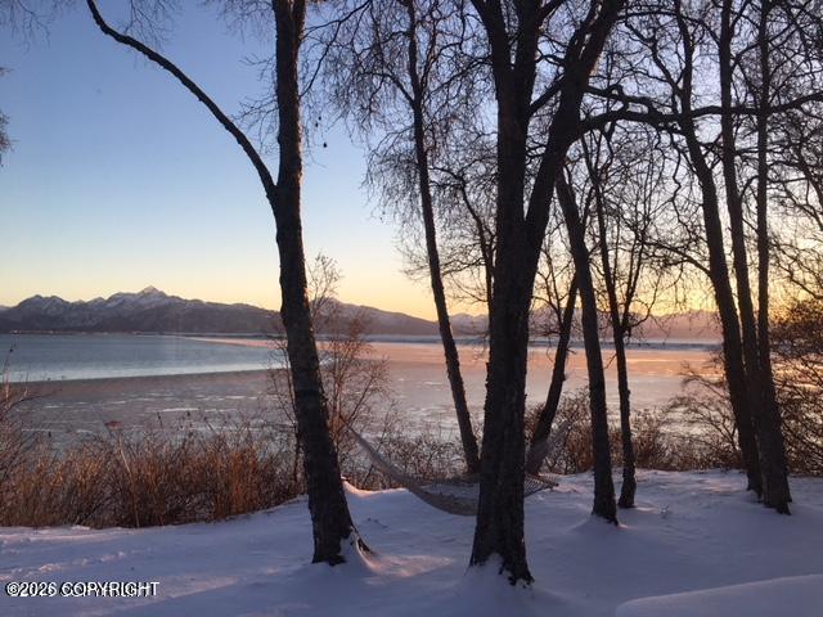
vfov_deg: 48.2
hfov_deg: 61.7
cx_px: 412
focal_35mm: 29
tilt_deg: +2.4
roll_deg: -0.4
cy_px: 308
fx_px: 689
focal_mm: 4.15
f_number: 2.2
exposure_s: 1/243
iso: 25
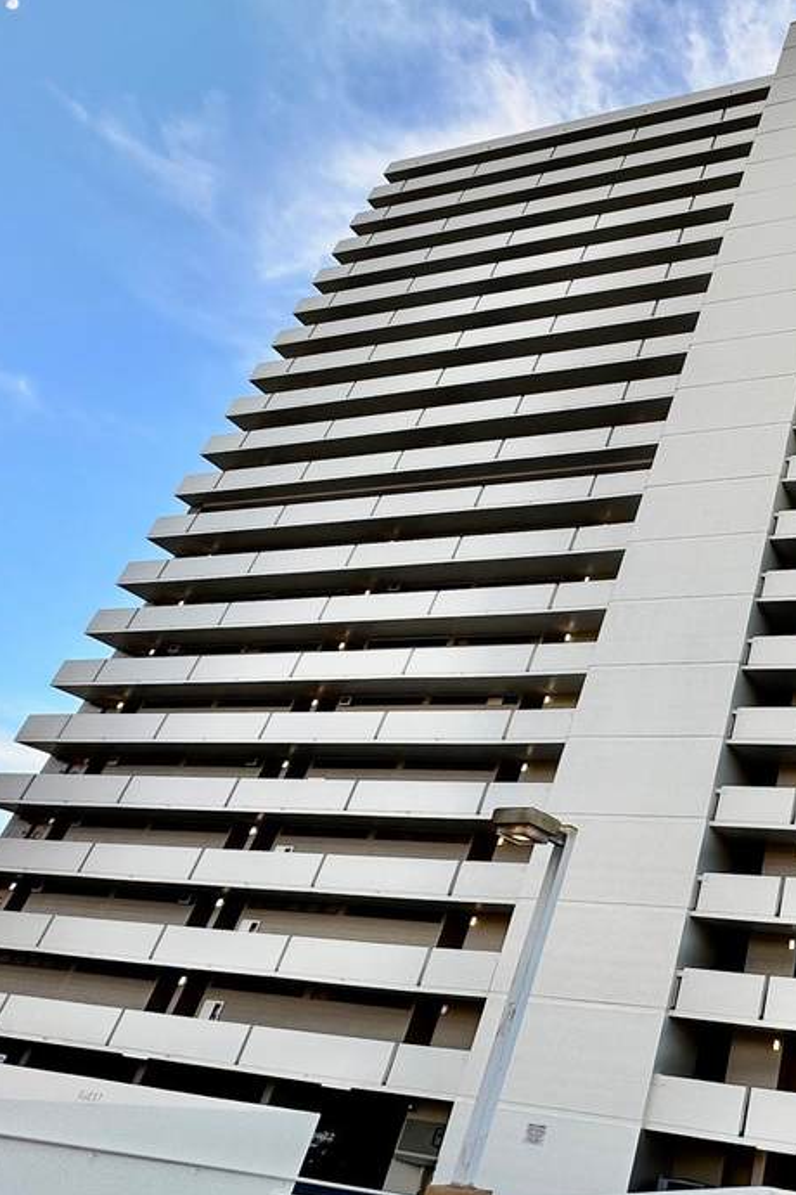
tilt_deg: +29.4
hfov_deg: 39.3
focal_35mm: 27
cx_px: 876
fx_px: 895
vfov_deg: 67.4
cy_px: 603
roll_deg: -6.7
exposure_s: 1/242
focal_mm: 2.22
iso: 40
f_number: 2.2
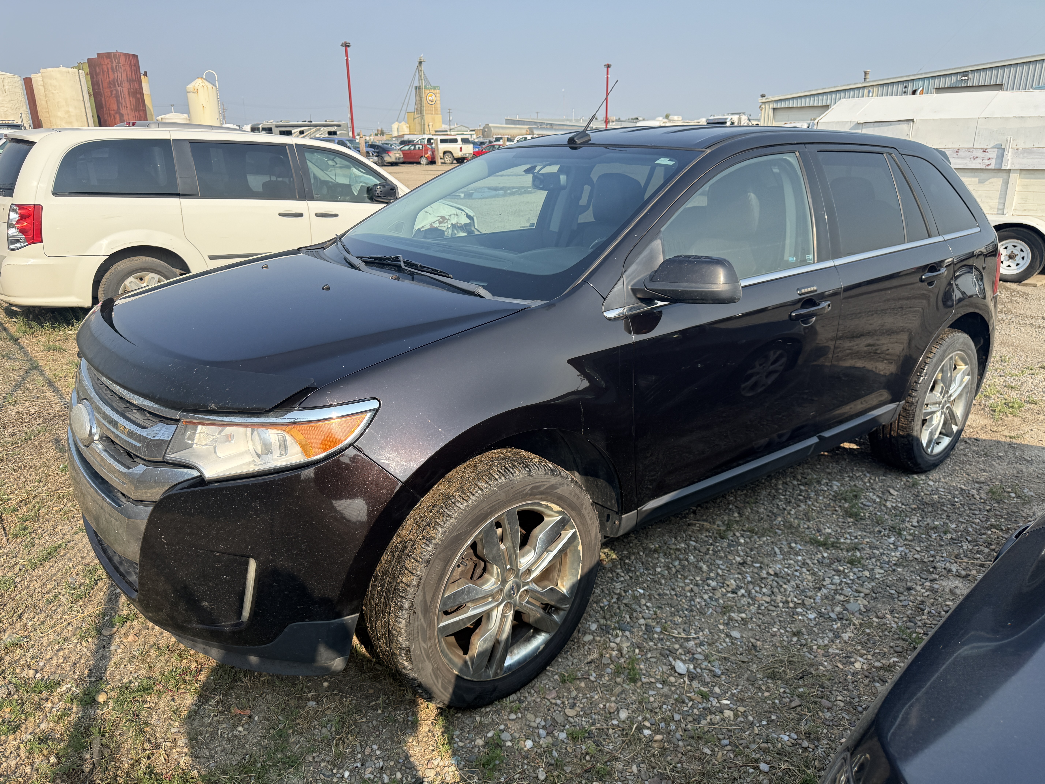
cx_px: 522
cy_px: 392
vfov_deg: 56.8
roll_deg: +0.4
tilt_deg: -17.7
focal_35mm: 24
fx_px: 725
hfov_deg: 71.6
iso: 100
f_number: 1.78
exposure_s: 1/3021
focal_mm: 6.76
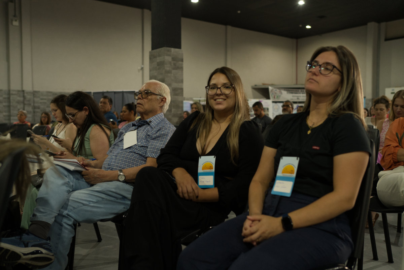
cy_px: 135
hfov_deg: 54.4
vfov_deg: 37.9
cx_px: 202
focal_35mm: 35
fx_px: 393
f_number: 2.8
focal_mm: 35
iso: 2000
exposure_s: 1/100
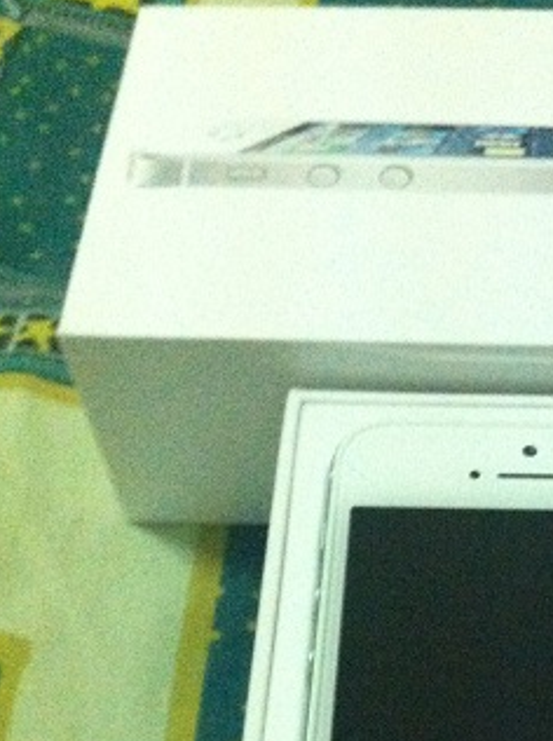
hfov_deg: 19.3
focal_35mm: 74
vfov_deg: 25.3
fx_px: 1581
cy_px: 707
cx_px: 560
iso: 1000
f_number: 2.8
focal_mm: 3.85
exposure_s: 1/15
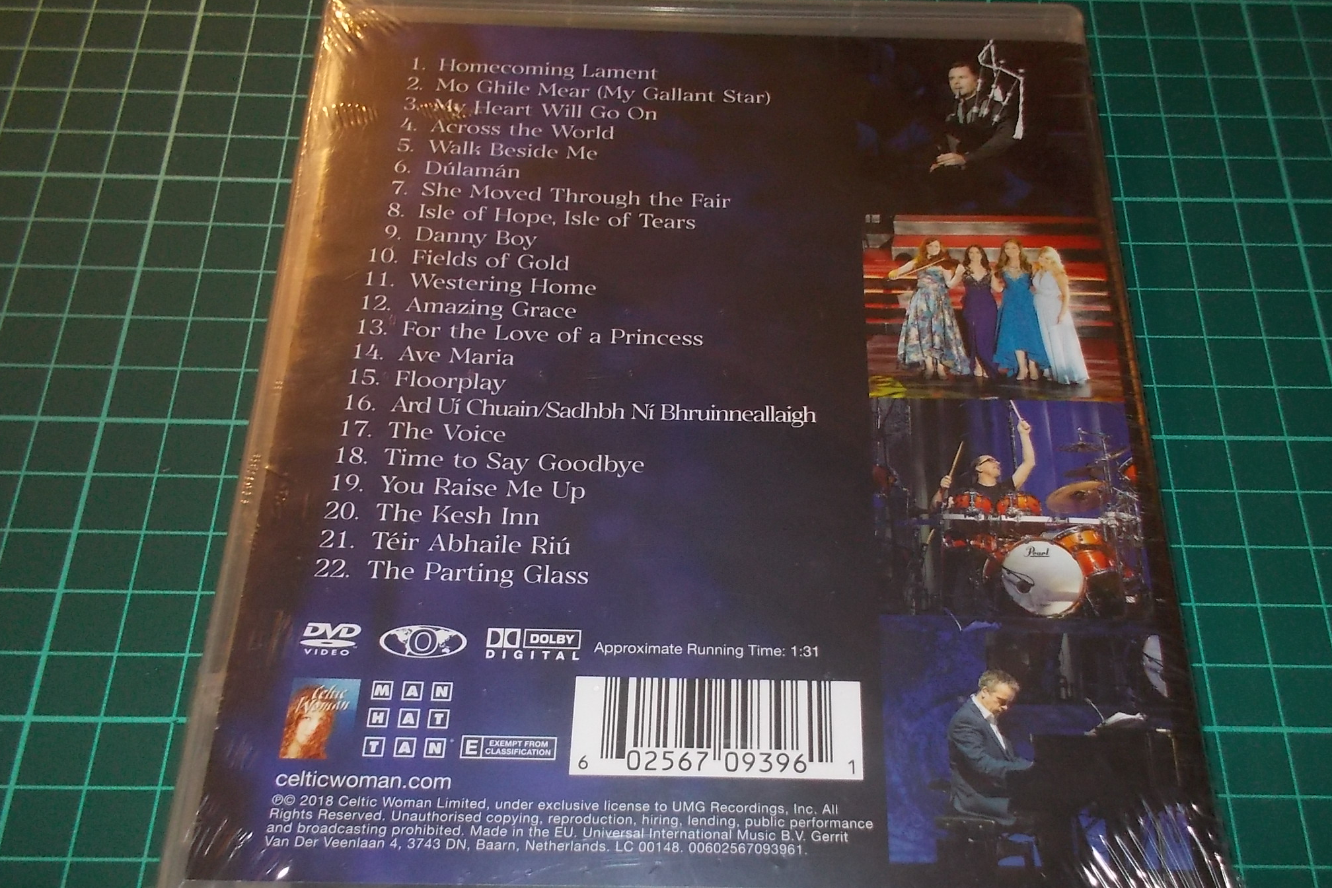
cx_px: 735
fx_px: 1258
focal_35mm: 34
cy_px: 538
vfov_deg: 38.7
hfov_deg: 55.7
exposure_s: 1/30
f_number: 3.3
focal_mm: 4.1
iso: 200
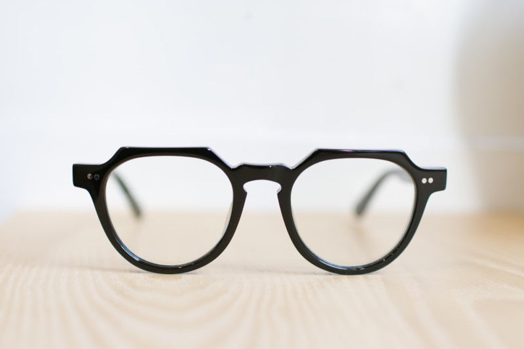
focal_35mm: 45
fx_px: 655
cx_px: 262
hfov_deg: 43.6
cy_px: 174
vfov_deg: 29.9
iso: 100
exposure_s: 1/40
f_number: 2.5
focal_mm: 30
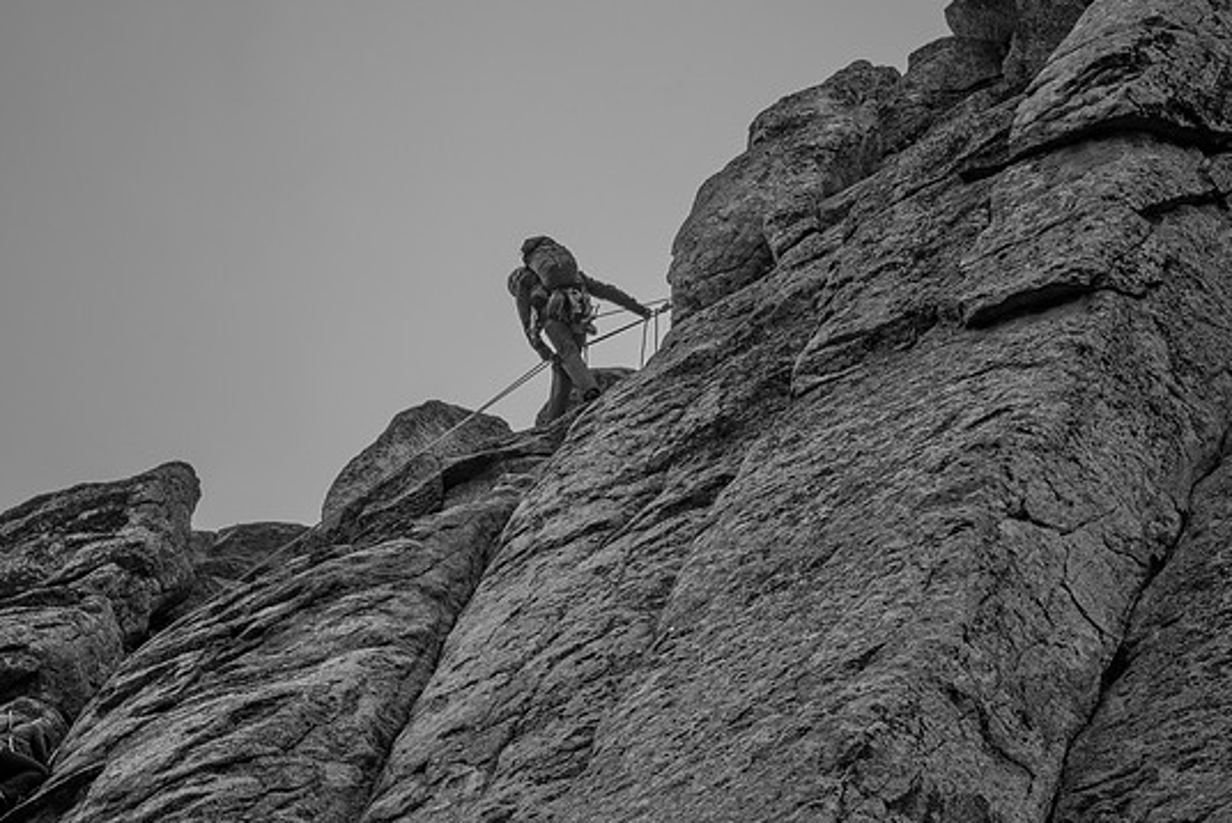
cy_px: 433
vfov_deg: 1.7
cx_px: 623
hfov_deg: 2.5
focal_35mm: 811
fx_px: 27768
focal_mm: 500
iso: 160
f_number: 5.6
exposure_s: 1/1250
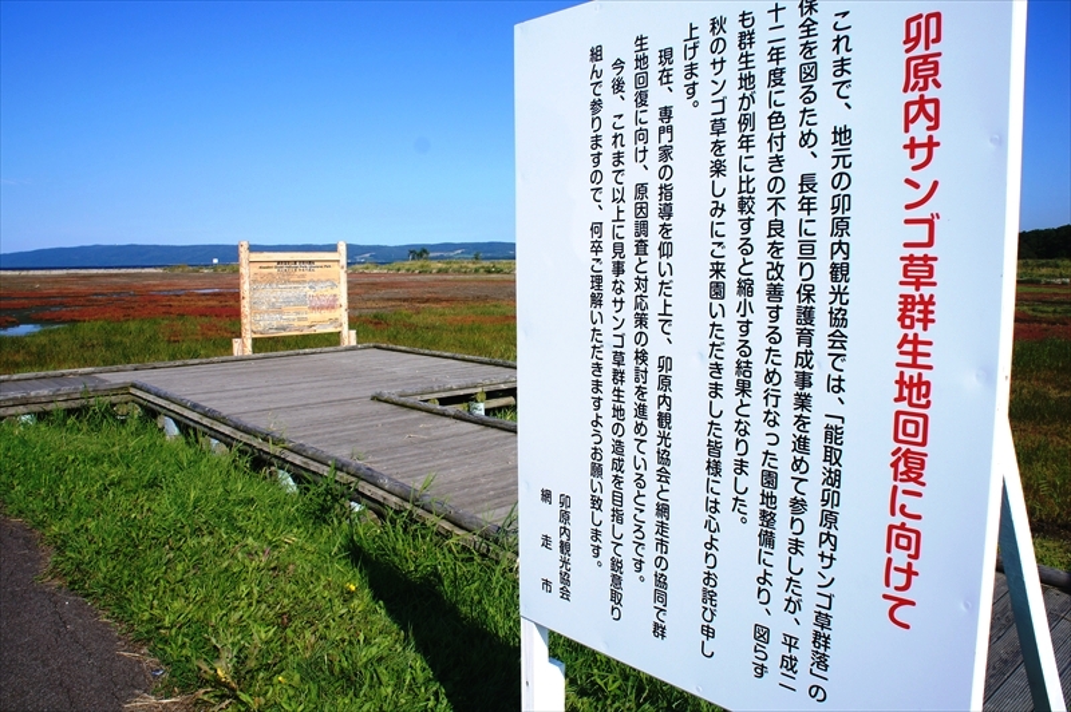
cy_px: 356
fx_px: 803
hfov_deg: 67.4
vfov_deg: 47.9
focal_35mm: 27
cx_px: 536
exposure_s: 1/320
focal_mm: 18
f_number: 13
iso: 200
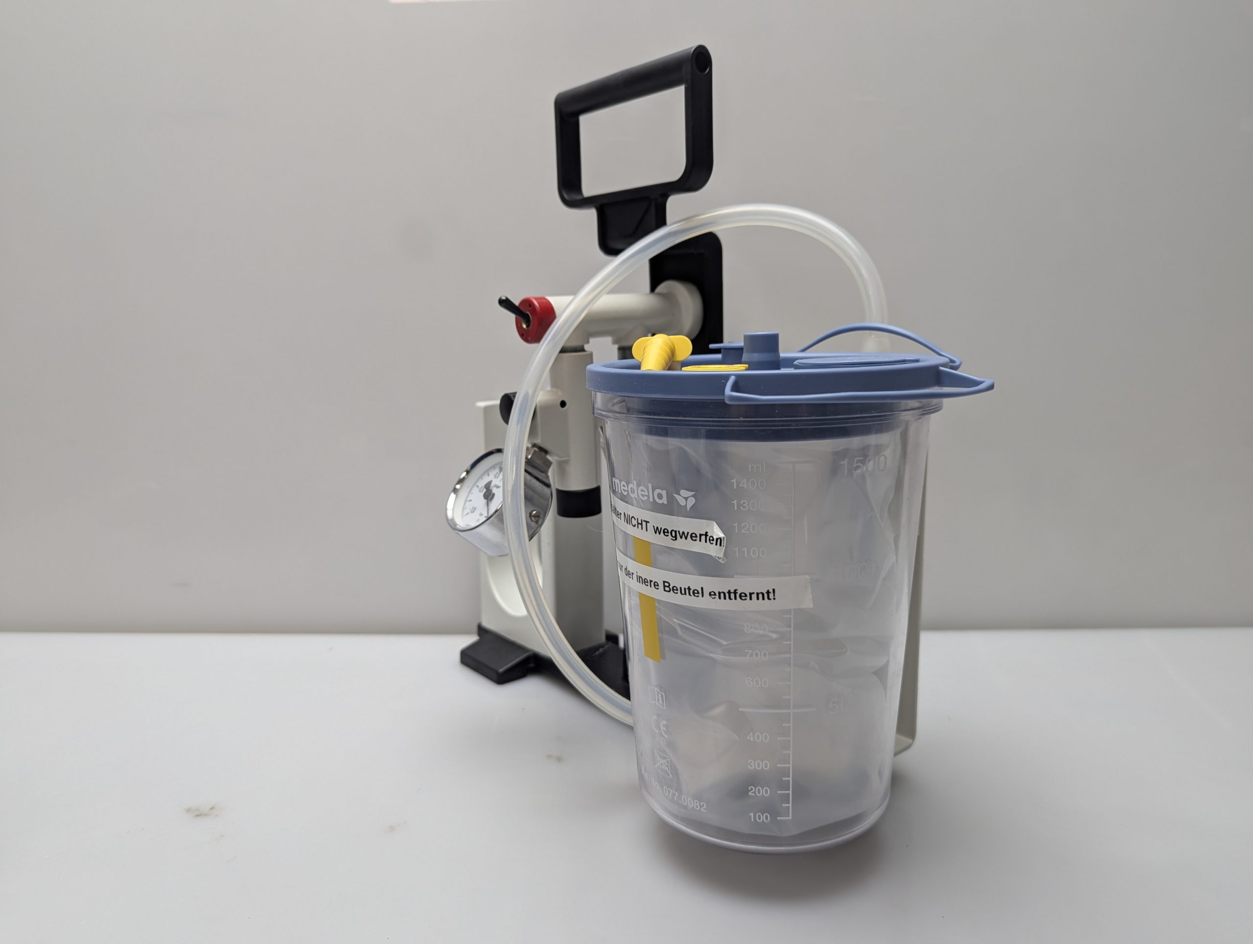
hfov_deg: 71.5
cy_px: 472
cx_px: 626
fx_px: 870
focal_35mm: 24
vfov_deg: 56.9
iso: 83
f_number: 1.85
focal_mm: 6.81
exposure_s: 1/100
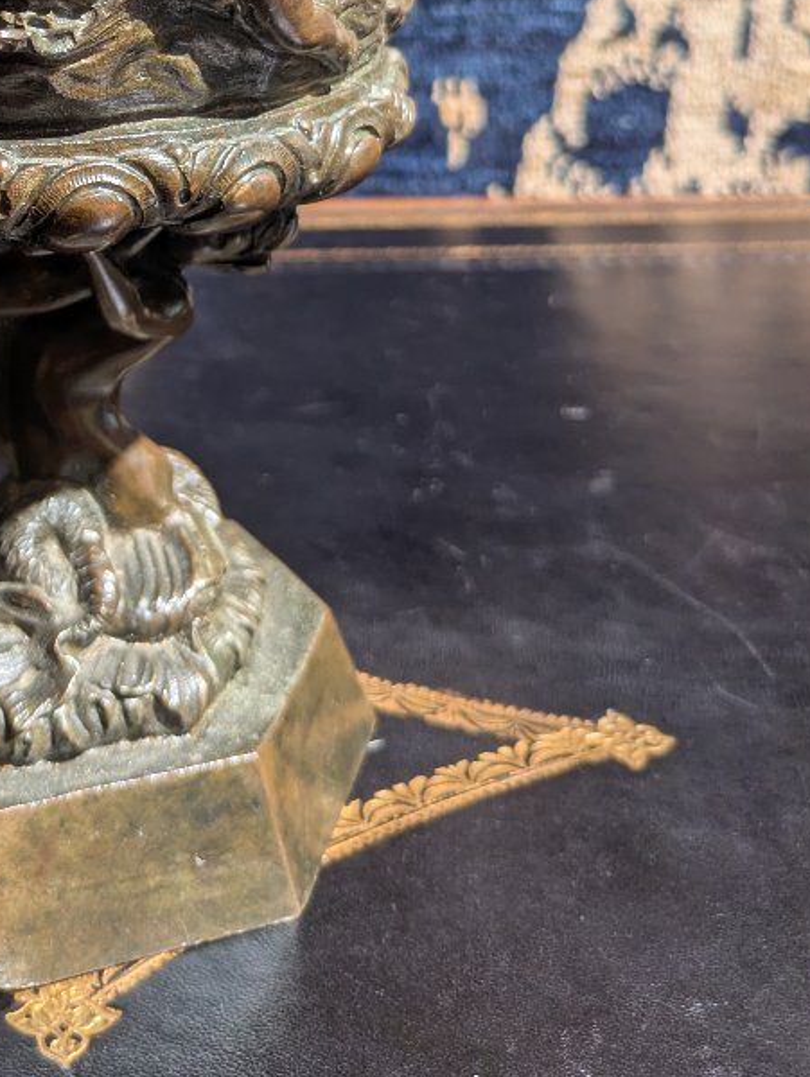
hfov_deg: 28.1
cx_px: 92
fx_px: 1558
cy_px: 31
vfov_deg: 35.0
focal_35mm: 50
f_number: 1.89
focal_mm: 5.43
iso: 172
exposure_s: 1/50
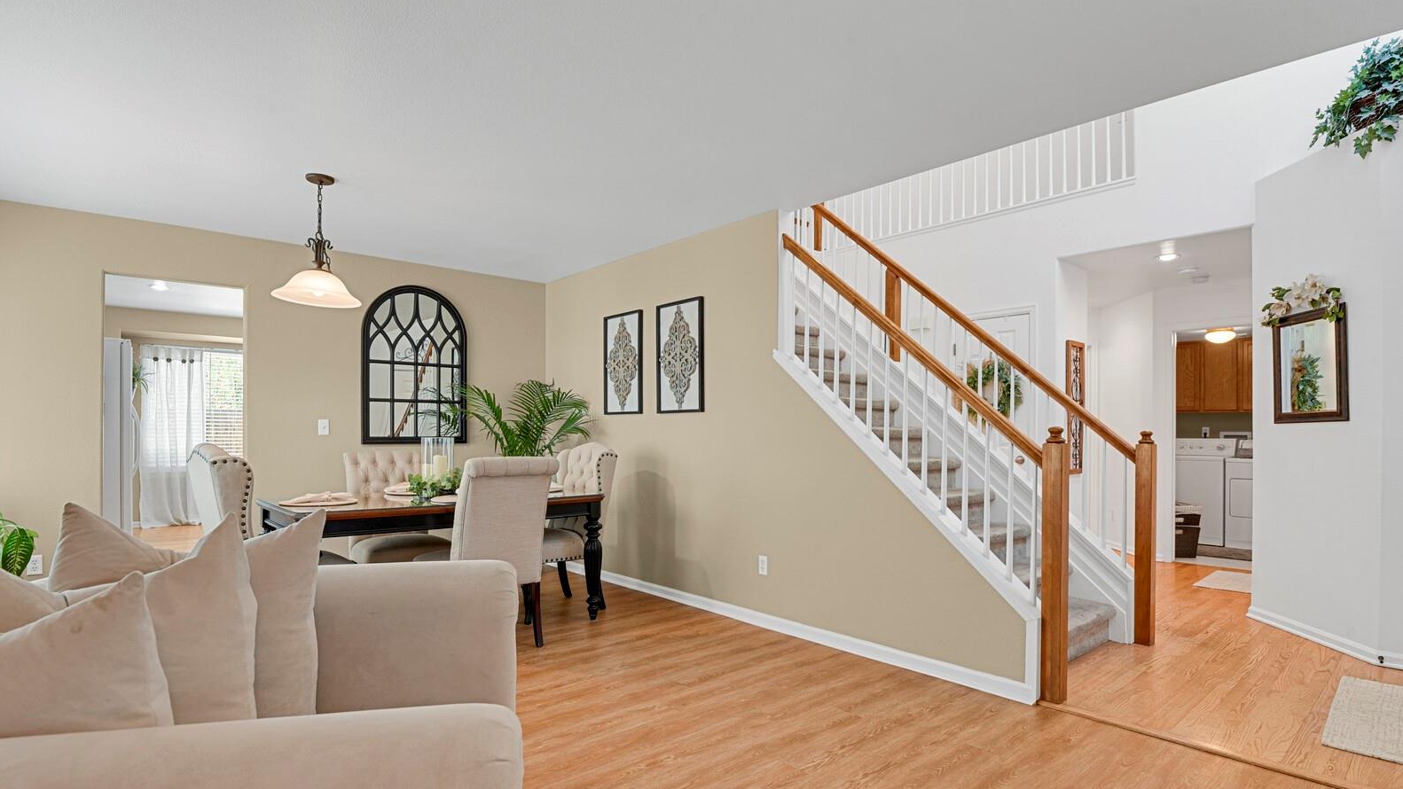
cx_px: 708
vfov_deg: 60.9
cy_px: 425
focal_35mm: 18
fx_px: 670
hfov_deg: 92.7
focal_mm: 17
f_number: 8
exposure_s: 4
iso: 250
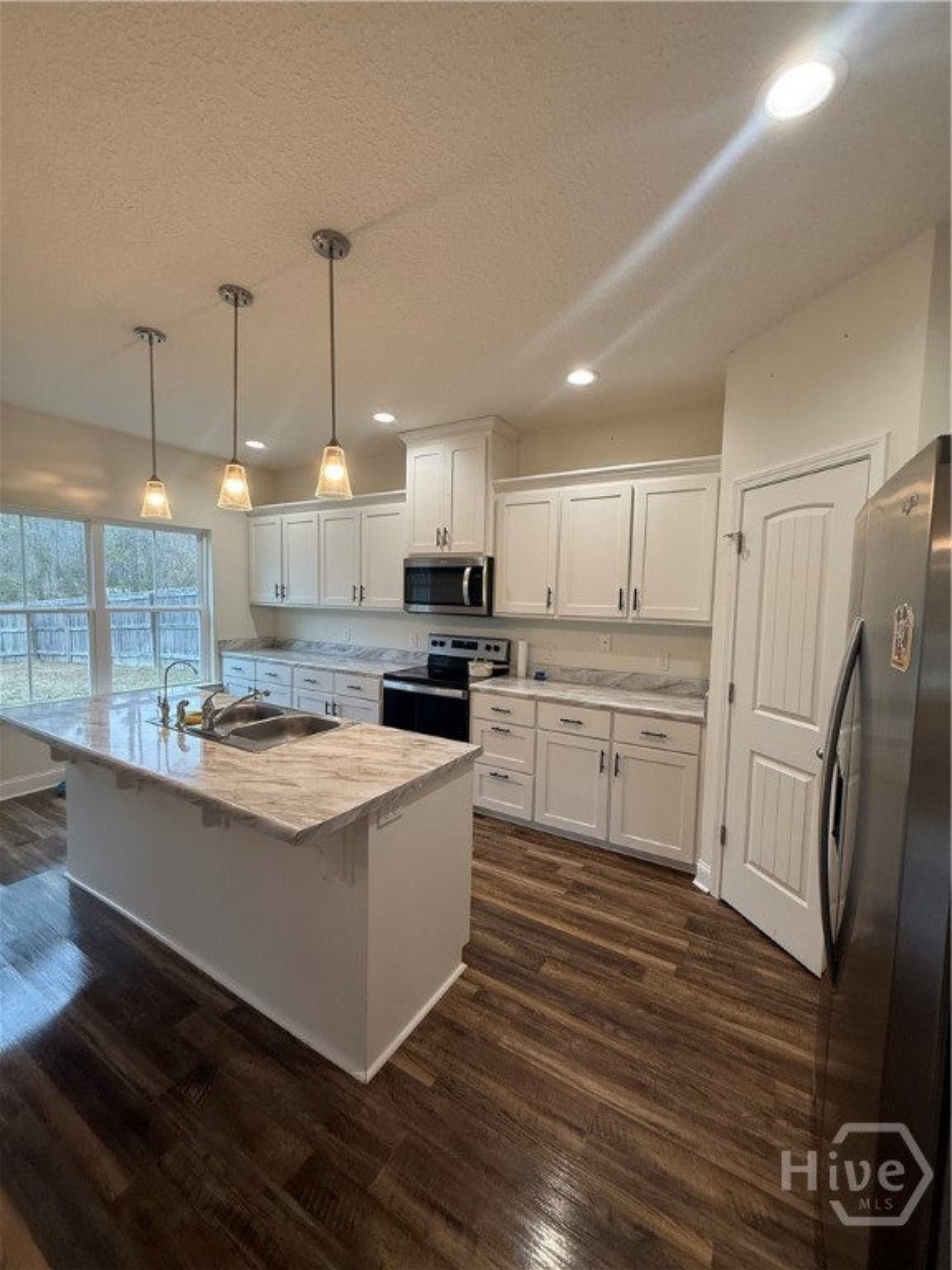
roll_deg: -2.3
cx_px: 476
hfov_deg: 85.7
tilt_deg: -4.0
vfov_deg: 102.1
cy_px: 635
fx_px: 513
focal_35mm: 14
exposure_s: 1/120
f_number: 2.2
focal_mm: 2.22
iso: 200
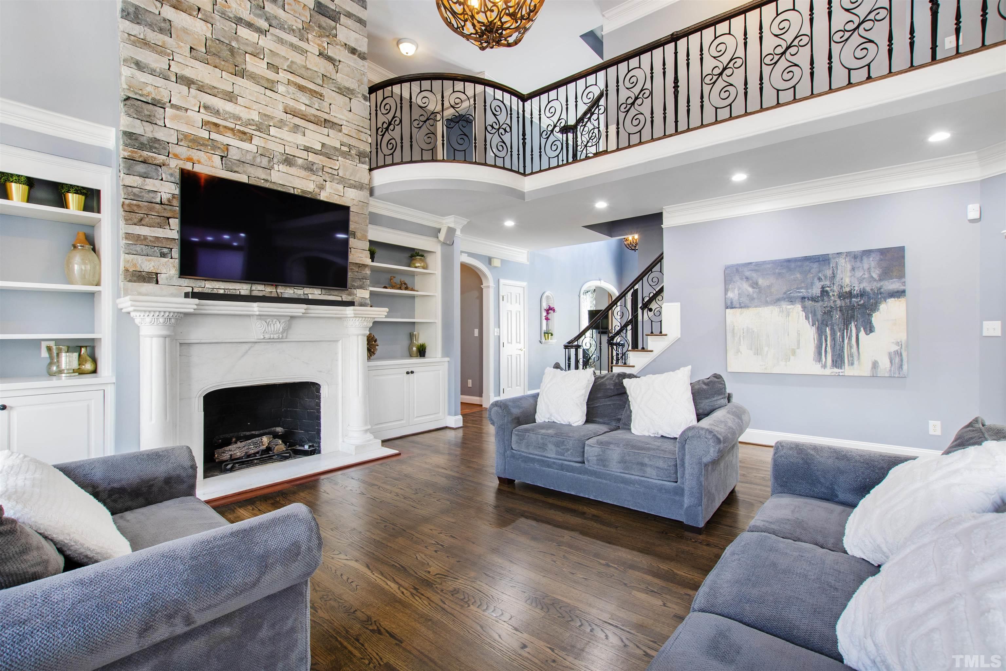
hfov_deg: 100.4
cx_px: 503
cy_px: 336
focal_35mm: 15
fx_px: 419
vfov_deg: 77.3
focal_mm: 10
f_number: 8
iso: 100
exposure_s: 1/1.25
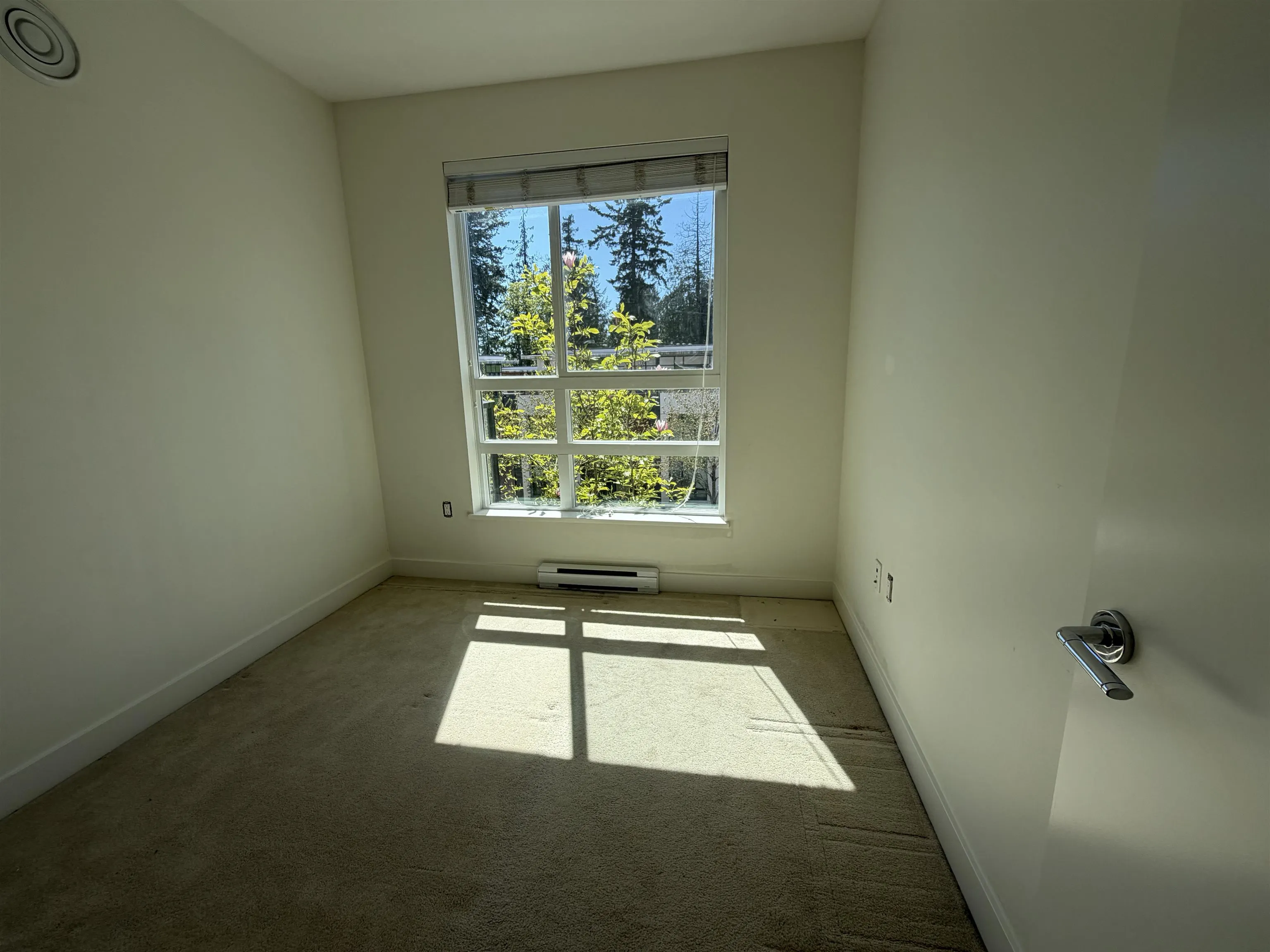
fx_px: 514
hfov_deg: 102.1
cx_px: 635
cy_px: 476
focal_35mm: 14
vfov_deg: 85.7
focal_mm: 2.22
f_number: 2.2
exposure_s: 1/502
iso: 50
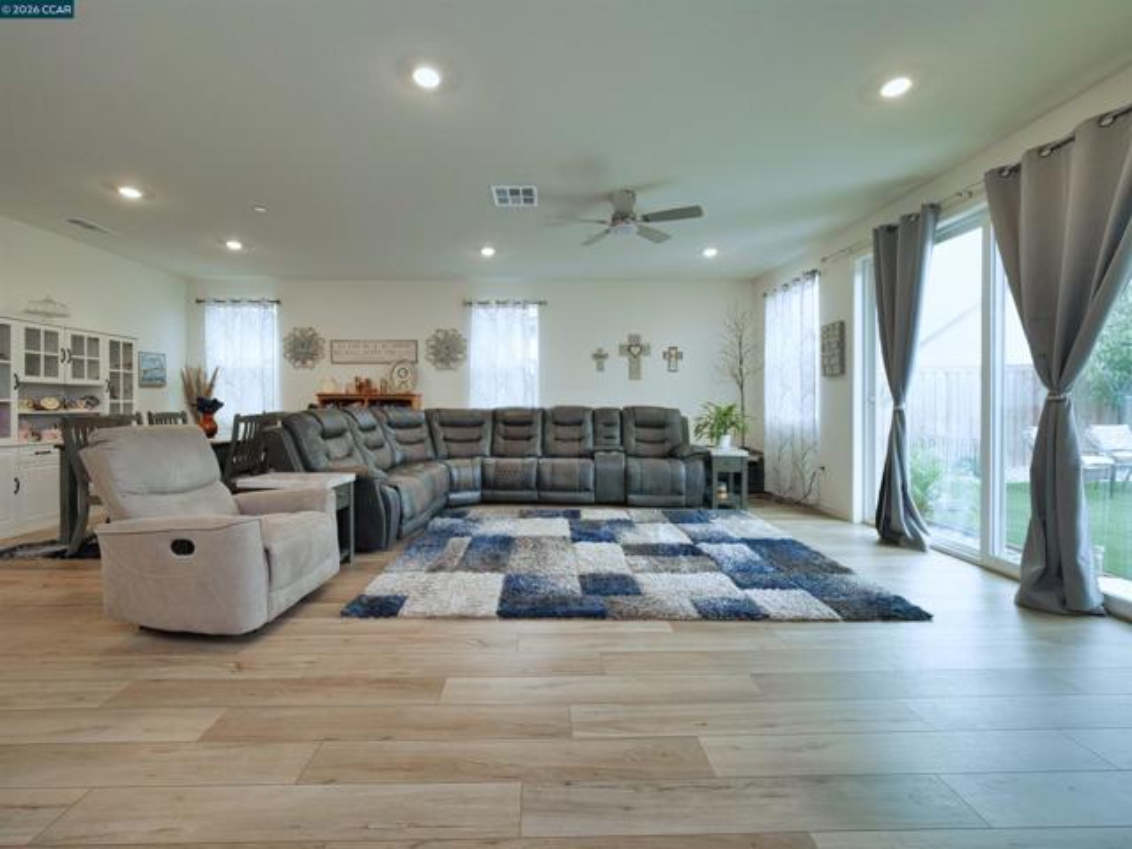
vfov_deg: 85.7
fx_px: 458
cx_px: 566
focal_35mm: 14
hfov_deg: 102.1
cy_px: 424
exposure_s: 1/160
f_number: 2.8
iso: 800
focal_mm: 7
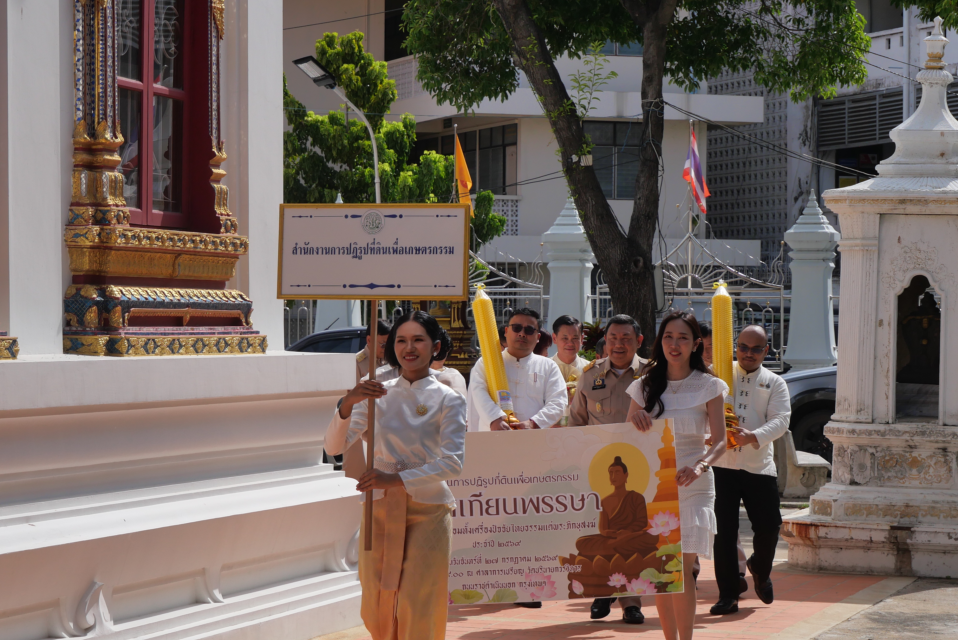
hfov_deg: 20.0
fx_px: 2716
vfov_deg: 13.4
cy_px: 366
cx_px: 485
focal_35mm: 102
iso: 200
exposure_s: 1/1600
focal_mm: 40
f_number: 5.5
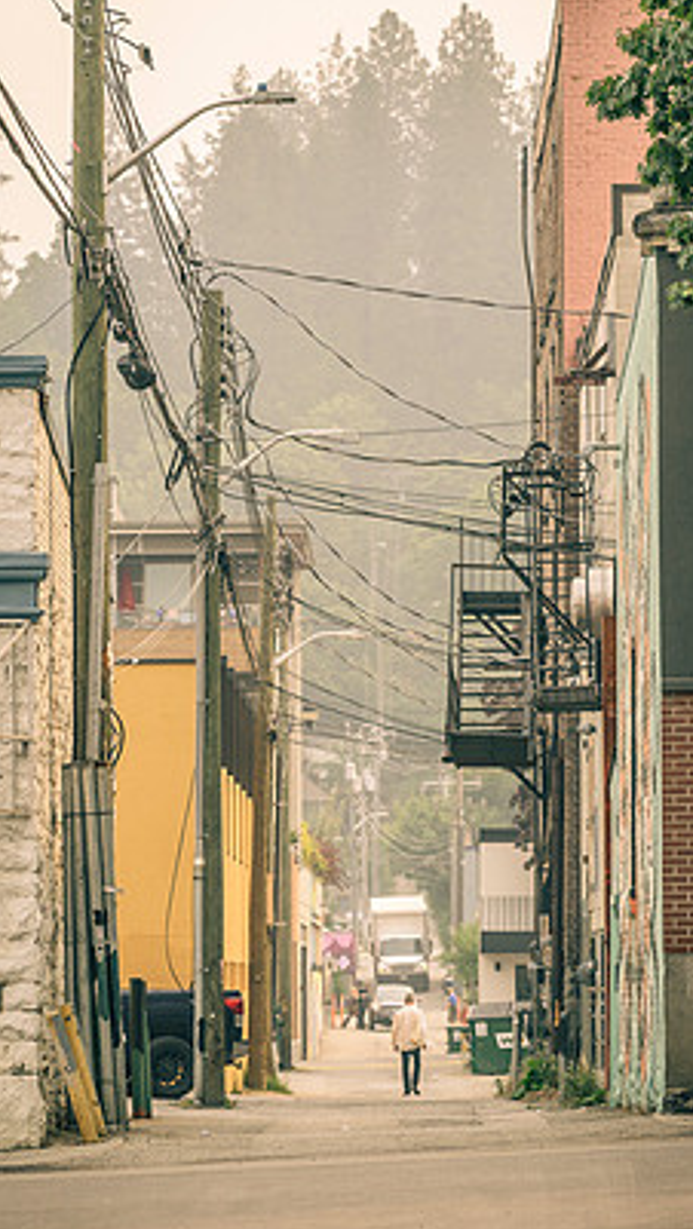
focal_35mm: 174
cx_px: 383
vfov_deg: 12.4
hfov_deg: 7.0
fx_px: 5676
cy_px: 601
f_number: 4
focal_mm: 99
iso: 64
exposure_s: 1/250
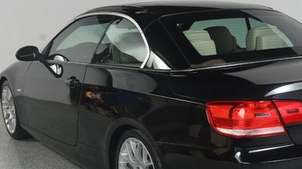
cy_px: 111
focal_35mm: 67
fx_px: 536
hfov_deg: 31.1
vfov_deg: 17.9
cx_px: 212
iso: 100
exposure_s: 1/160
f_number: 9
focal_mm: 26
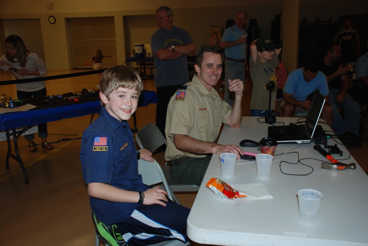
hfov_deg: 57.2
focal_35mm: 33
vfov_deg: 40.1
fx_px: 338
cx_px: 184
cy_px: 123
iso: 200
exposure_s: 1/60
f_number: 3.8
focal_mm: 22
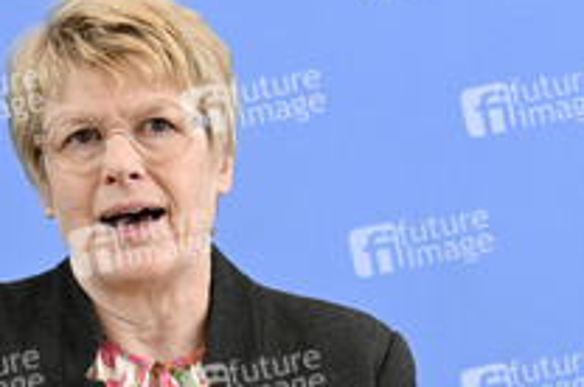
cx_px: 178
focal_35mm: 156
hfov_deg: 13.2
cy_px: 314
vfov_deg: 8.7
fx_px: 2527
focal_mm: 72
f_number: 6.3
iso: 2500
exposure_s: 1/500
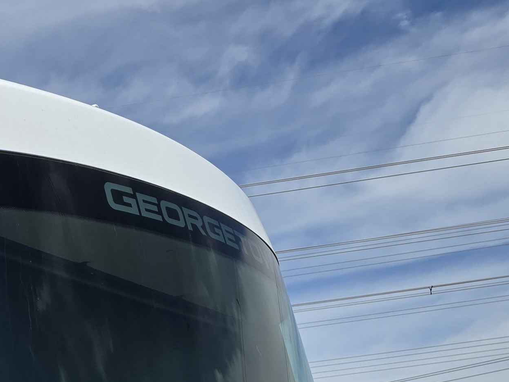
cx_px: -217
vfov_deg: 17.8
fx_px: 1088
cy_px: 575
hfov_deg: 22.4
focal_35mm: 74
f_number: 1.7
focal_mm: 6.3
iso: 12
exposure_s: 1/1521
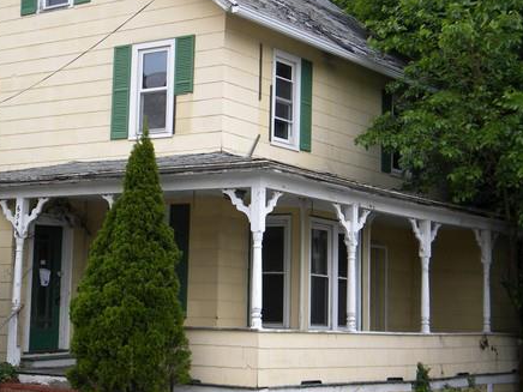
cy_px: 173
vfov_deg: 21.3
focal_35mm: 69
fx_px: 1042
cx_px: 193
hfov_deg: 28.1
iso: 80
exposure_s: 1/484
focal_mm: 8.6
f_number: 3.9
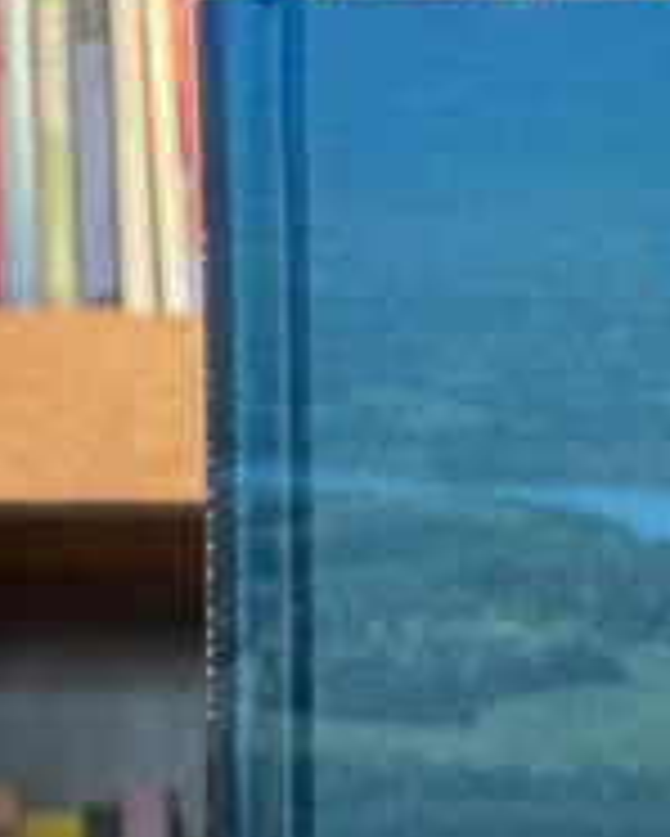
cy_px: 1181
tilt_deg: -1.7
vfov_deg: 6.9
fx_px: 6811
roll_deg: -0.2
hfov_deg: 5.6
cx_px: 996
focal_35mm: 275
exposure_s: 1/60
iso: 400
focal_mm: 9
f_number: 2.8
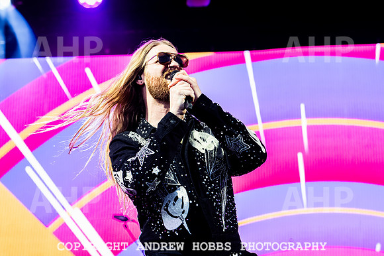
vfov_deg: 14.2
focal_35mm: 96
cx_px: 157
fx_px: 1027
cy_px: 105
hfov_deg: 21.1
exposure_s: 1/1600
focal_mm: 70
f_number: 4
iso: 2500
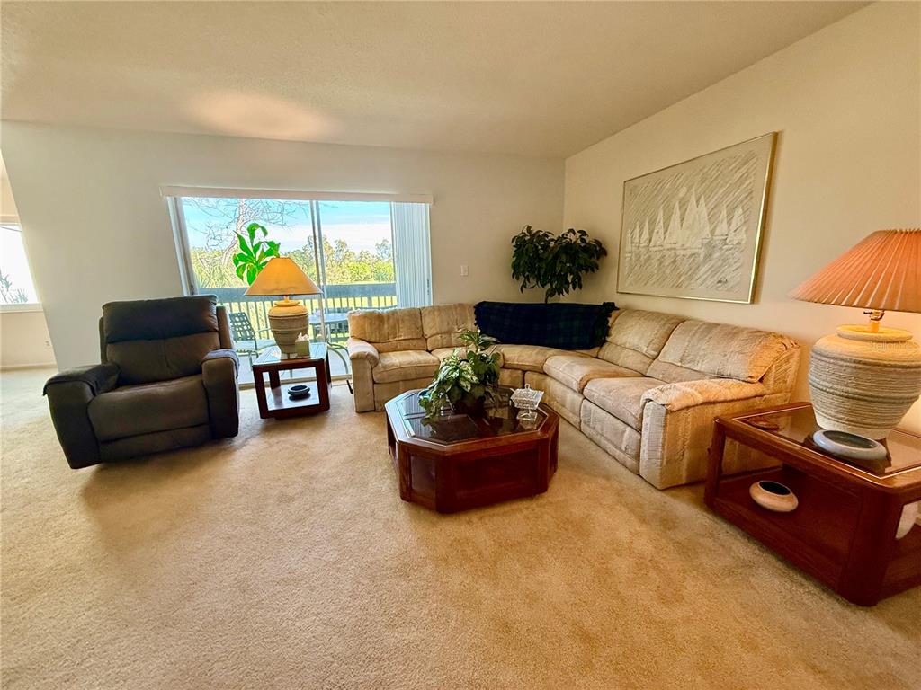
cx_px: 460
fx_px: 372
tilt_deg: -11.1
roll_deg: -0.5
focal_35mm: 14
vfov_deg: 85.7
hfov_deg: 102.1
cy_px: 345
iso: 400
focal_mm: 2.22
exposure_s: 1/120
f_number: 2.2
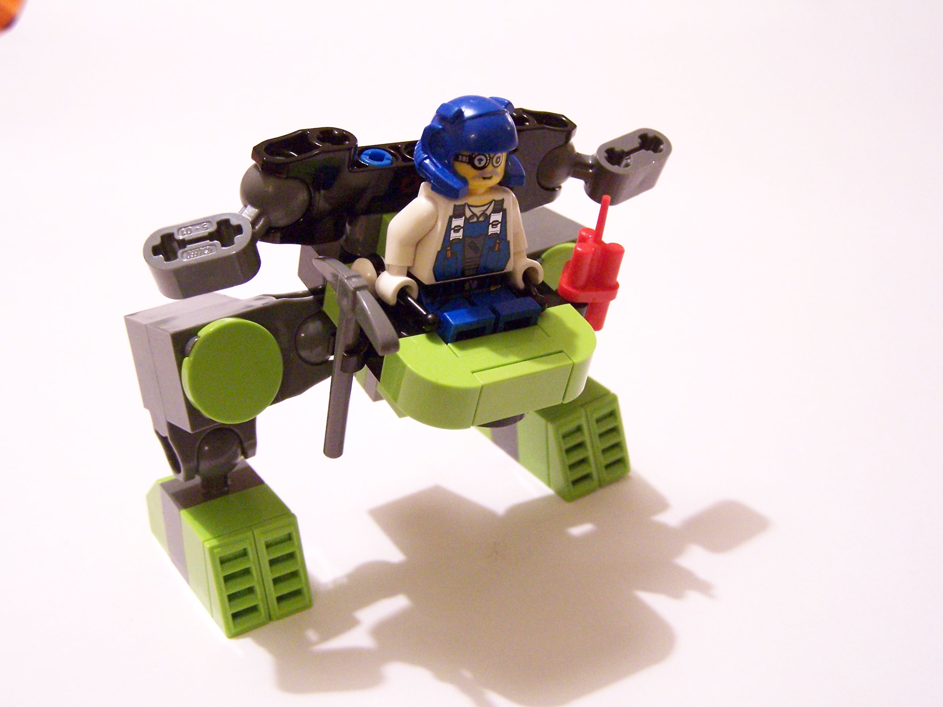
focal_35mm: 40
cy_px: 354
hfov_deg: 46.8
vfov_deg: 36.0
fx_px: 1090
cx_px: 472
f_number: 2.8
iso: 400
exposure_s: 1/10
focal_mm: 6.7
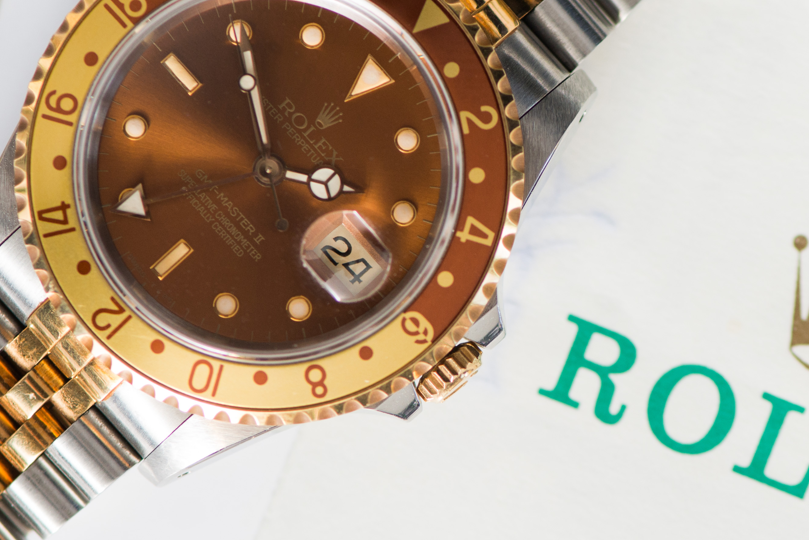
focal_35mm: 290
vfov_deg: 4.7
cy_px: 223
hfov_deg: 7.1
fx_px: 6518
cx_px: 485
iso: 320
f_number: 6.3
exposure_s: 1/200
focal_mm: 105
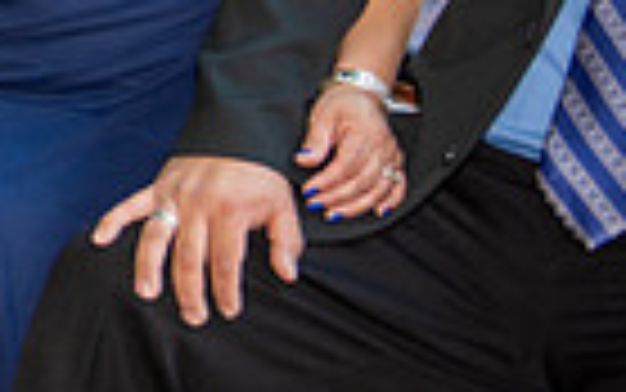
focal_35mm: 153
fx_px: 2611
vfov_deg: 8.4
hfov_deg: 12.4
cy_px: -191
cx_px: -527
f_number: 3.2
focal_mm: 36
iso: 500
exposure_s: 1/100
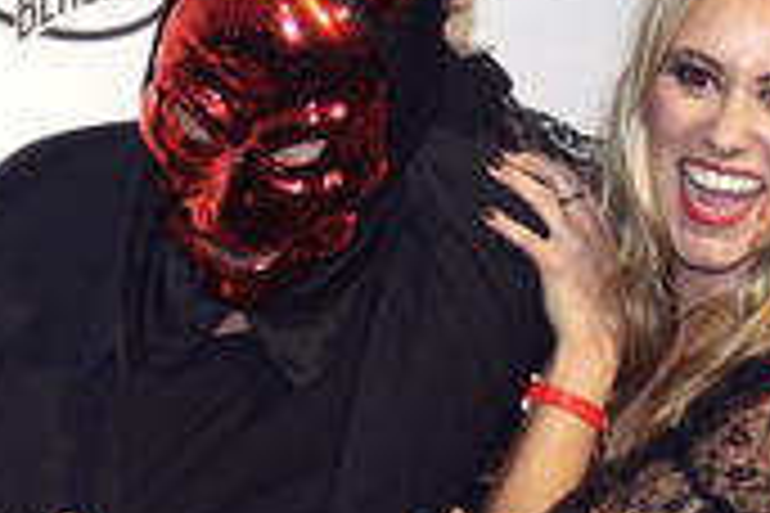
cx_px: 189
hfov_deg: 9.5
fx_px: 4648
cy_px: 387
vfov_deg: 6.3
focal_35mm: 217
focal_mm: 55
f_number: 5.6
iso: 1000
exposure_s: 1/500
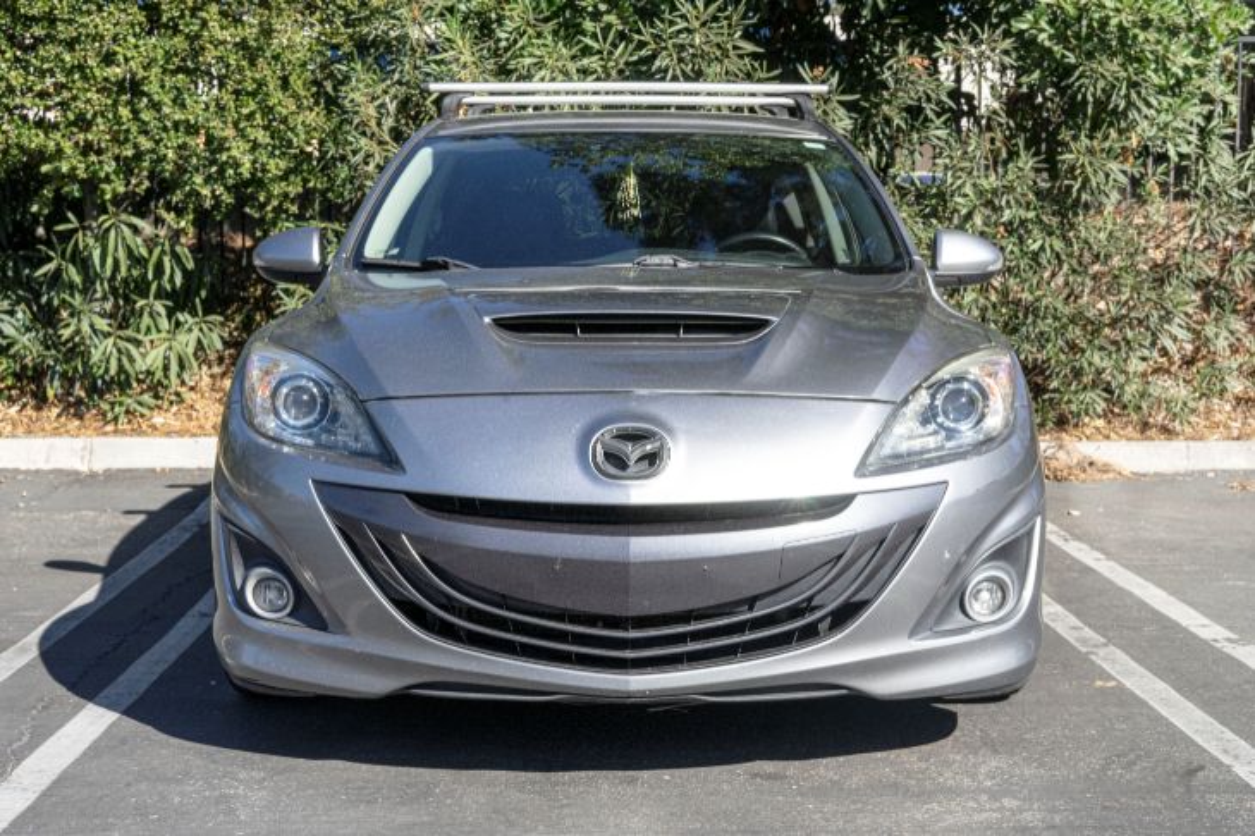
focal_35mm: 50
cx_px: 628
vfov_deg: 27.0
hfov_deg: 39.6
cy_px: 418
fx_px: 1742
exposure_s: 1/400
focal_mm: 50
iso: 500
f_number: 13
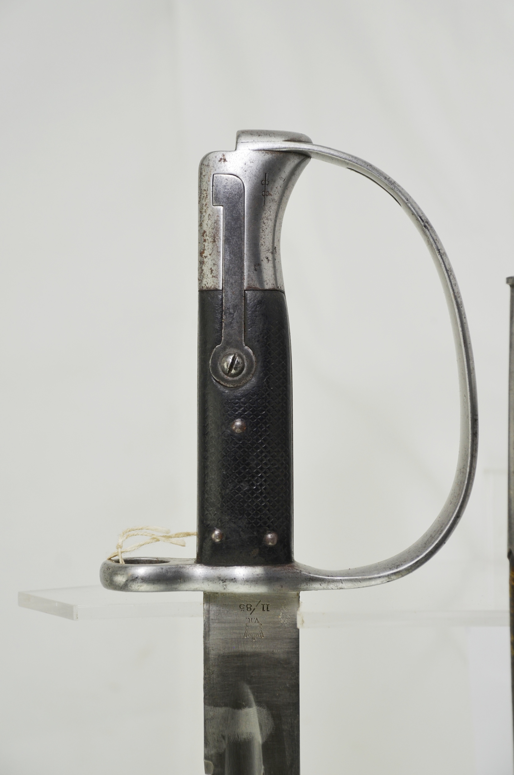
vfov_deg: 23.4
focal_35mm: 87
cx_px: 257
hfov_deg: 15.6
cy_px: 388
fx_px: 1872
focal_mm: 58
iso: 400
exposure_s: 1/320
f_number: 5
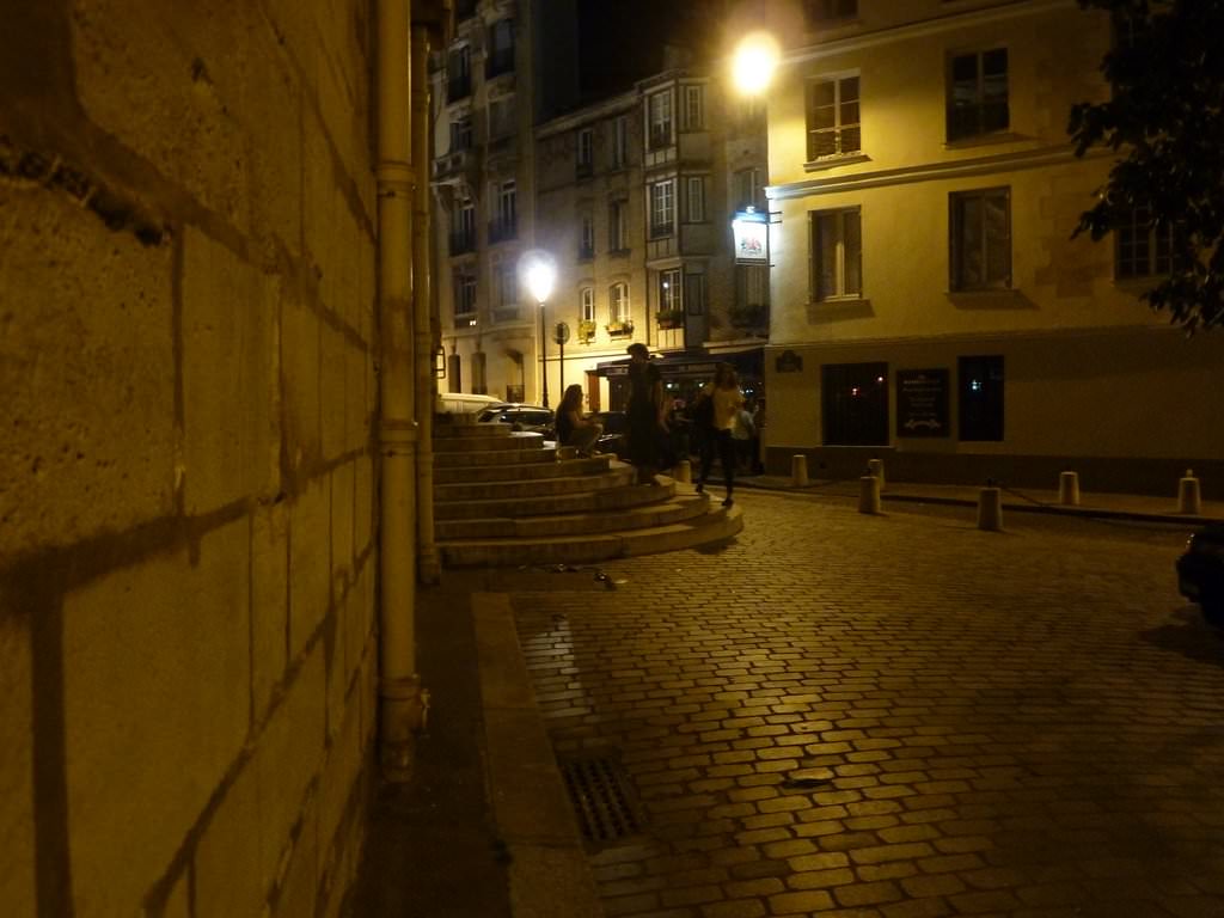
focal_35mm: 30
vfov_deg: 46.8
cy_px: 459
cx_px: 612
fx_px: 1061
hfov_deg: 60.0
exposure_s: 1/4
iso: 400
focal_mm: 5
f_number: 3.4
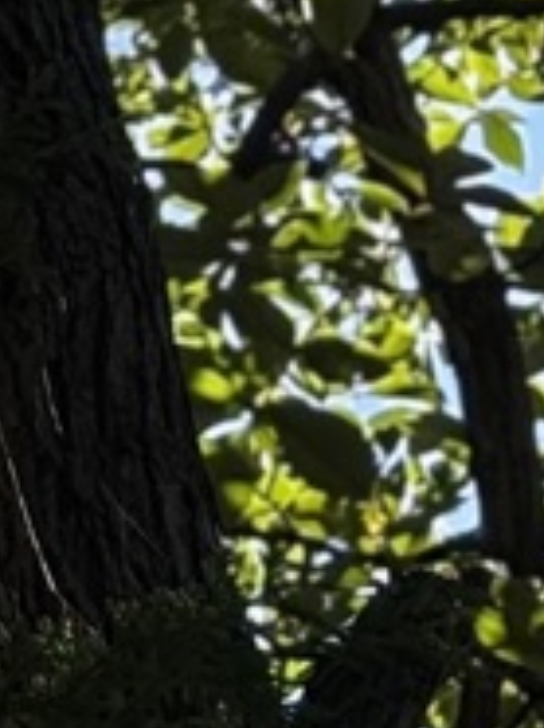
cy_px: -1155
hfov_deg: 3.7
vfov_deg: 4.9
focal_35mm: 392
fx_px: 8233
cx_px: -1198
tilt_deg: +46.3
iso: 40
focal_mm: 5.96
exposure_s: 1/520
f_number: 1.6
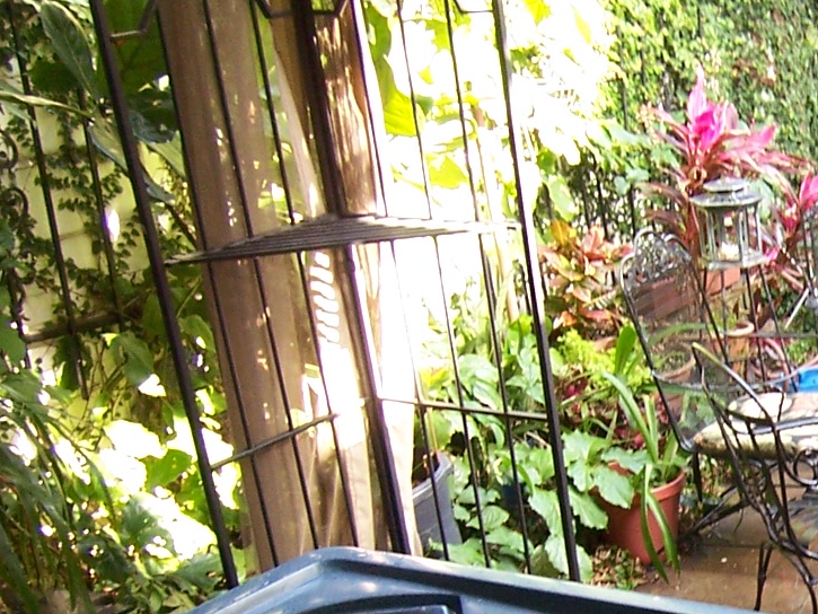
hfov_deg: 27.1
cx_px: 926
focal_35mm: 65
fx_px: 1536
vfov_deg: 21.9
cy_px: 587
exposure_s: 1/30
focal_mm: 3.8
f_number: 2.8
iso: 80
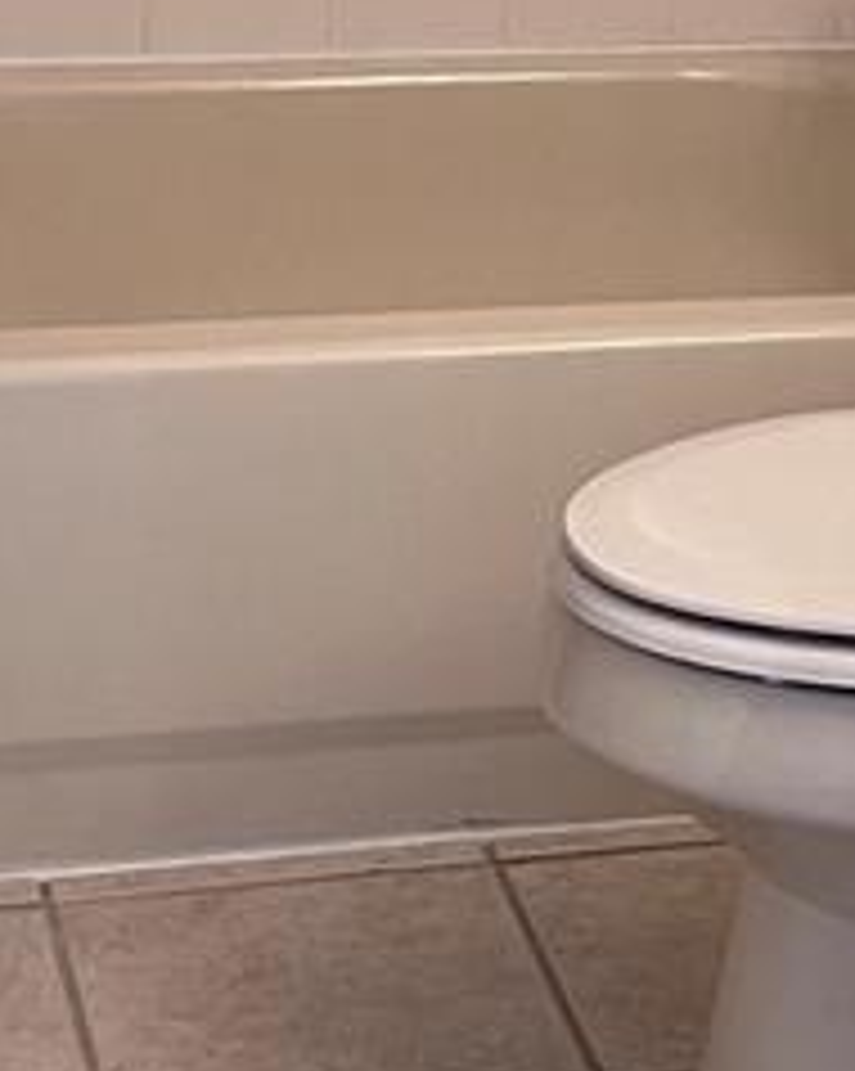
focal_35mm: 128
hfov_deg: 11.9
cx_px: 792
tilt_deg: -12.8
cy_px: -18
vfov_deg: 14.8
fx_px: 4054
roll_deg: -2.5
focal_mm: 5.7
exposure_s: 1/60
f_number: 1.5
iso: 80
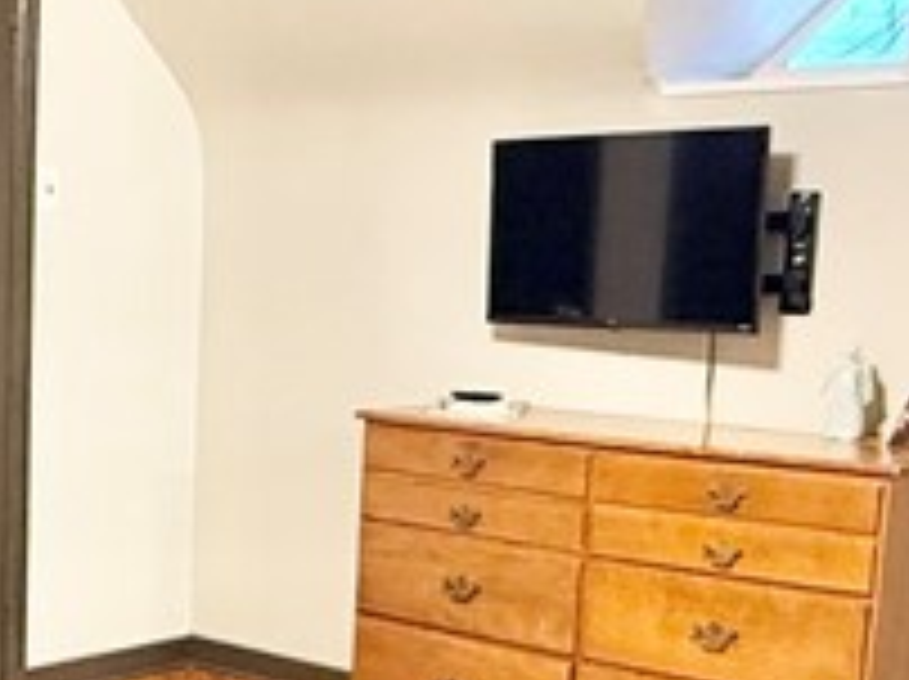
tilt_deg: -12.1
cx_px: 18
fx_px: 1862
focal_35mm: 71
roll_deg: -0.4
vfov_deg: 20.3
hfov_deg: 26.1
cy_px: 599
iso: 320
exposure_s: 1/60
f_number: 2.2
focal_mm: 2.22
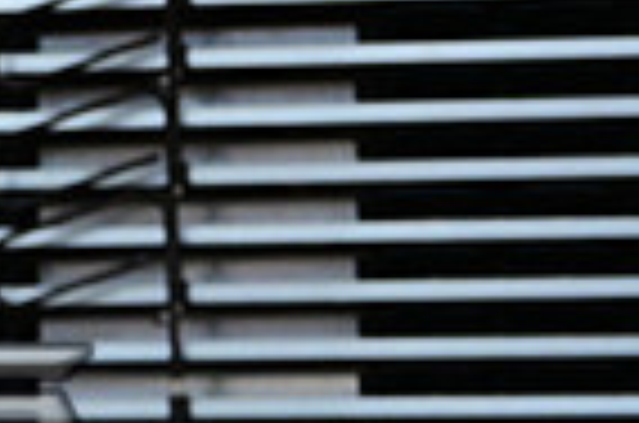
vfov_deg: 3.3
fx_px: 7403
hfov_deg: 4.9
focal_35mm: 418
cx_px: -639
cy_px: 360
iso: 6400
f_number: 3.2
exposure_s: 1/1000
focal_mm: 102
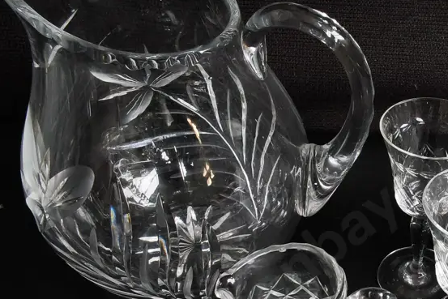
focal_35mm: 52
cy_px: 203
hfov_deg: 36.2
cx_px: 388
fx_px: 647
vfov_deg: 25.8
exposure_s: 1/100
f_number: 2
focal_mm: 2.87
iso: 125
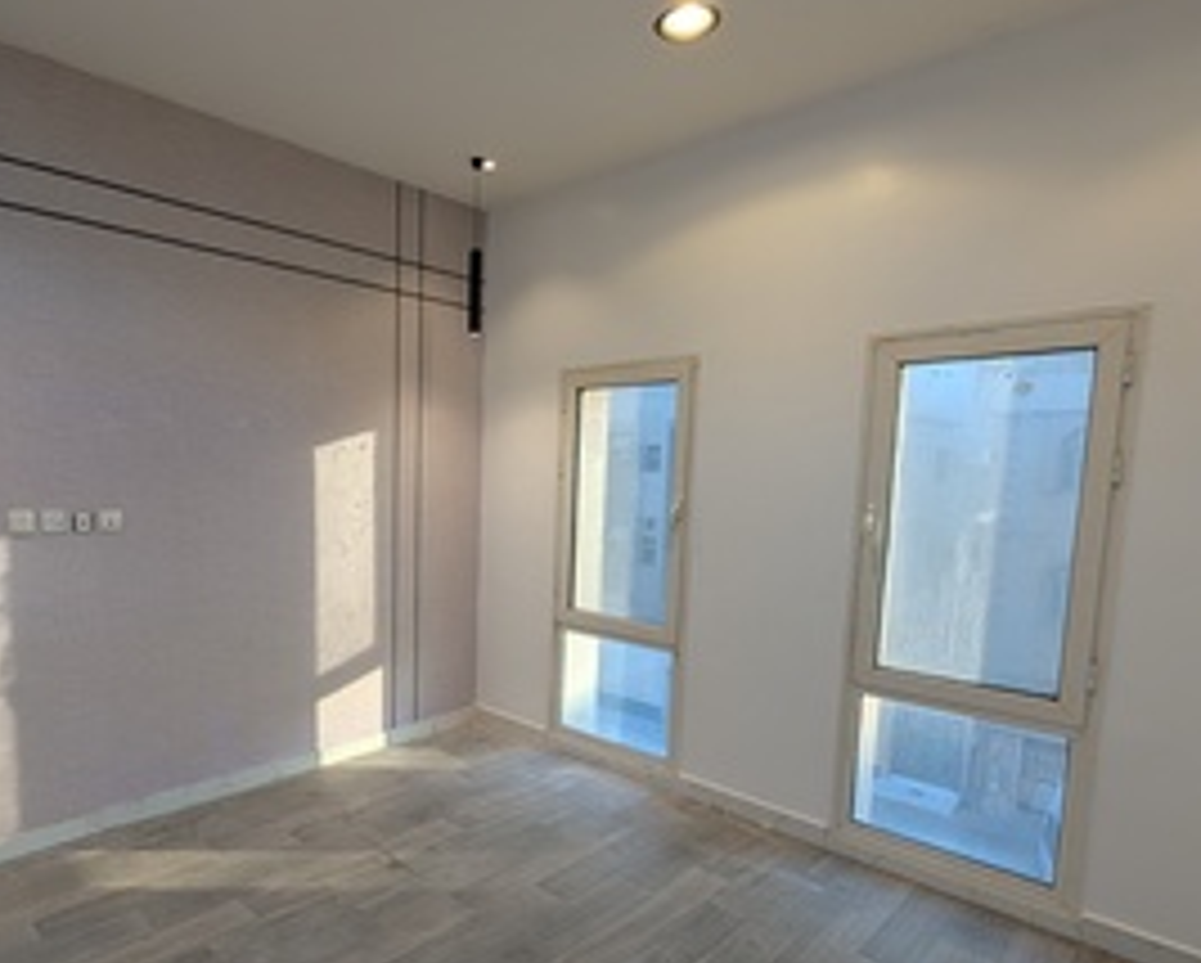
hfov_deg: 79.2
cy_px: 554
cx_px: 466
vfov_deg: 67.8
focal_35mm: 20
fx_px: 711
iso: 52
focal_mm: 2.02
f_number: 1.7
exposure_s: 1/151
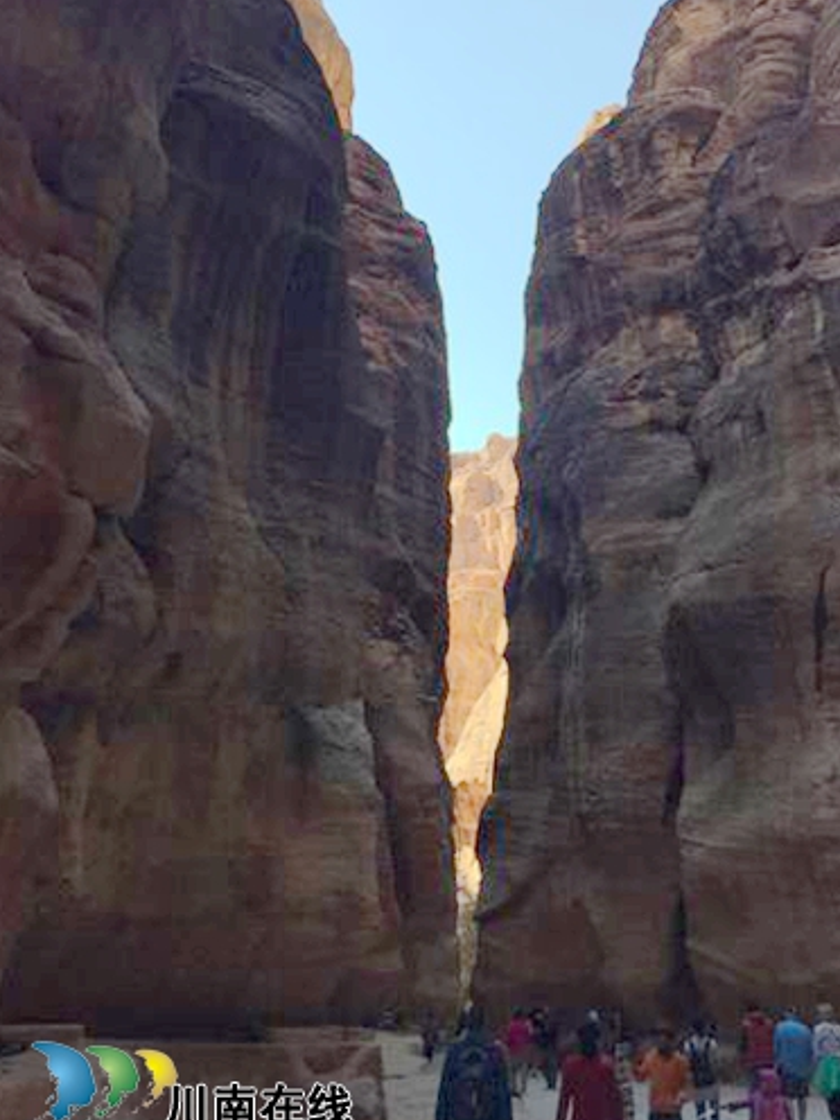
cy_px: 441
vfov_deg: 47.6
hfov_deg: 36.7
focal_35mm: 39
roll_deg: -0.7
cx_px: 510
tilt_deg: +20.7
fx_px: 1262
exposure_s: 1/581
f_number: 2.2
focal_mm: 4.15
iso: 32
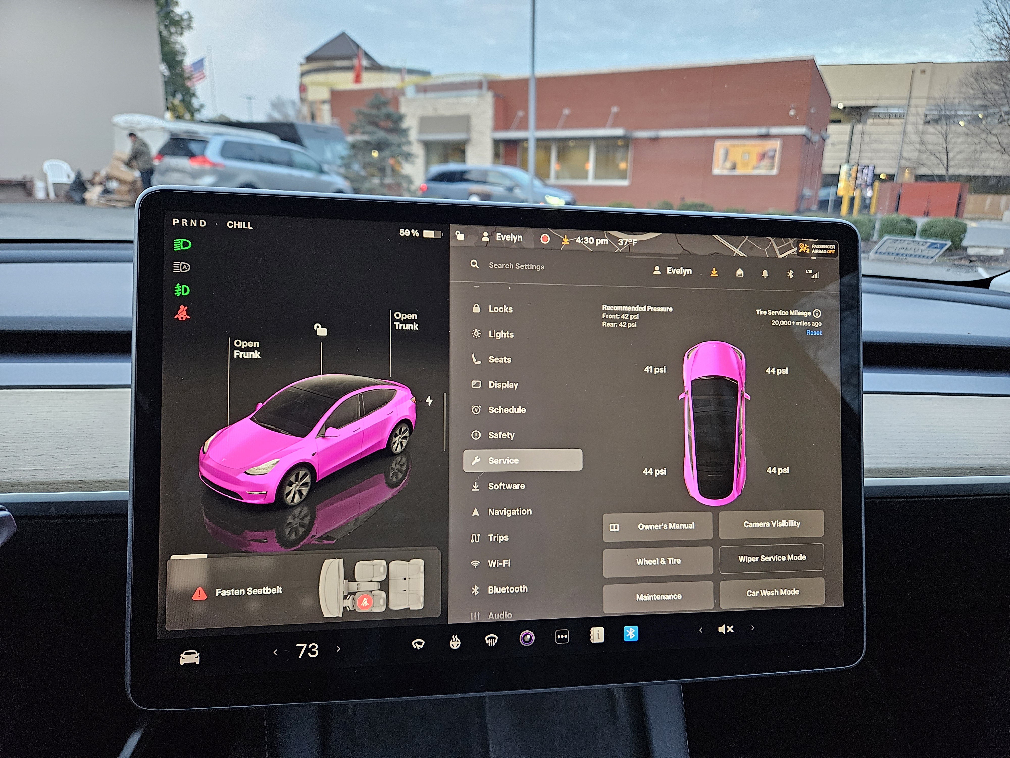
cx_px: 505
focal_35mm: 23
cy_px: 379
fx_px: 671
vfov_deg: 58.9
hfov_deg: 73.9
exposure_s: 1/120
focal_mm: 5.4
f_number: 1.8
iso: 500
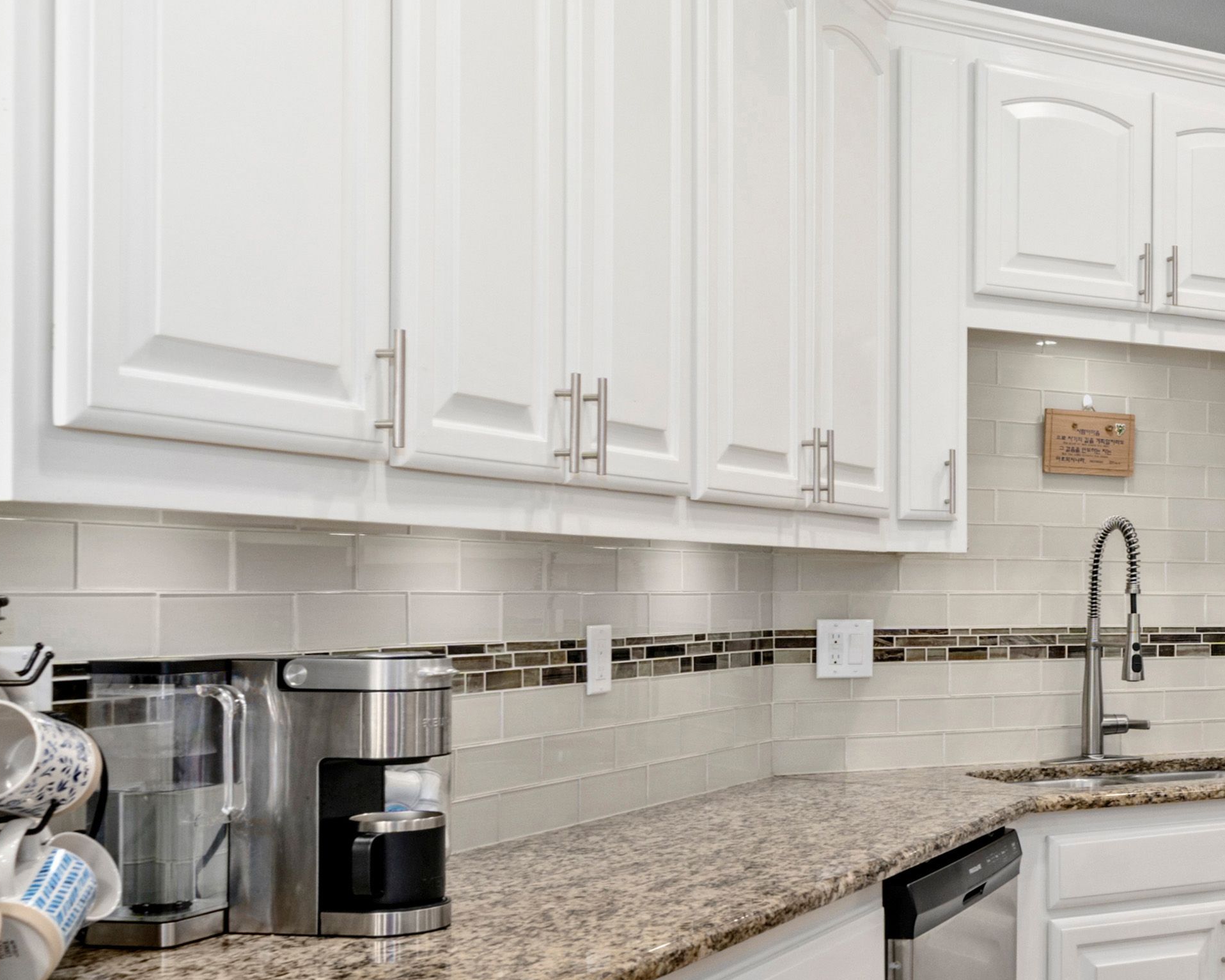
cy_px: 601
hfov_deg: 35.7
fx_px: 1704
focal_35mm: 47
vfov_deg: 32.0
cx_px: 1223
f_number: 7.1
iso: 320
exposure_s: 1/13
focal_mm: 16
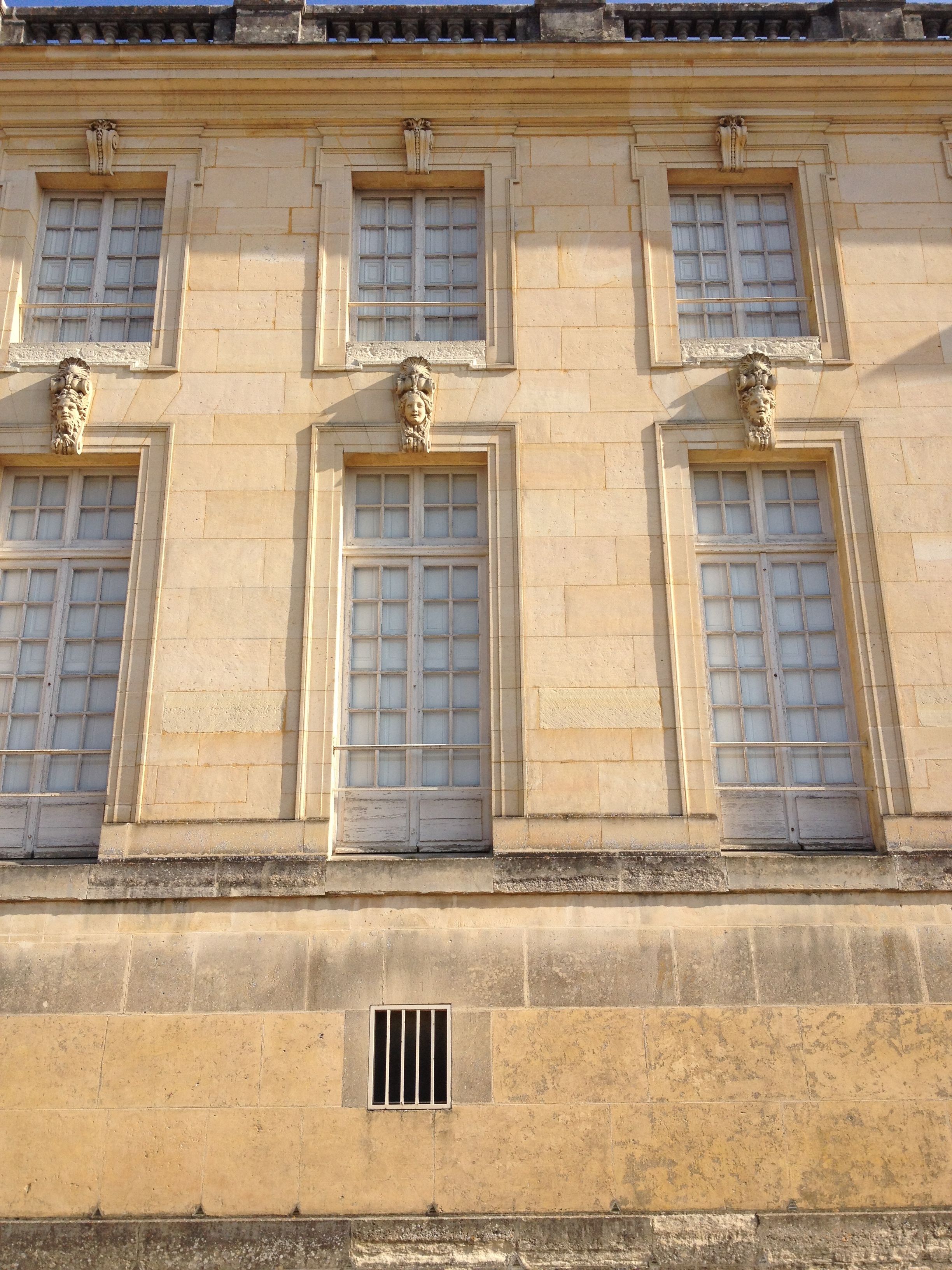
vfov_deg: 52.6
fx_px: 1283
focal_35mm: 35
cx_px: 476
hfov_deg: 40.7
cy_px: 635
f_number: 2.4
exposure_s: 1/1346
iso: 50
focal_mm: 4.28
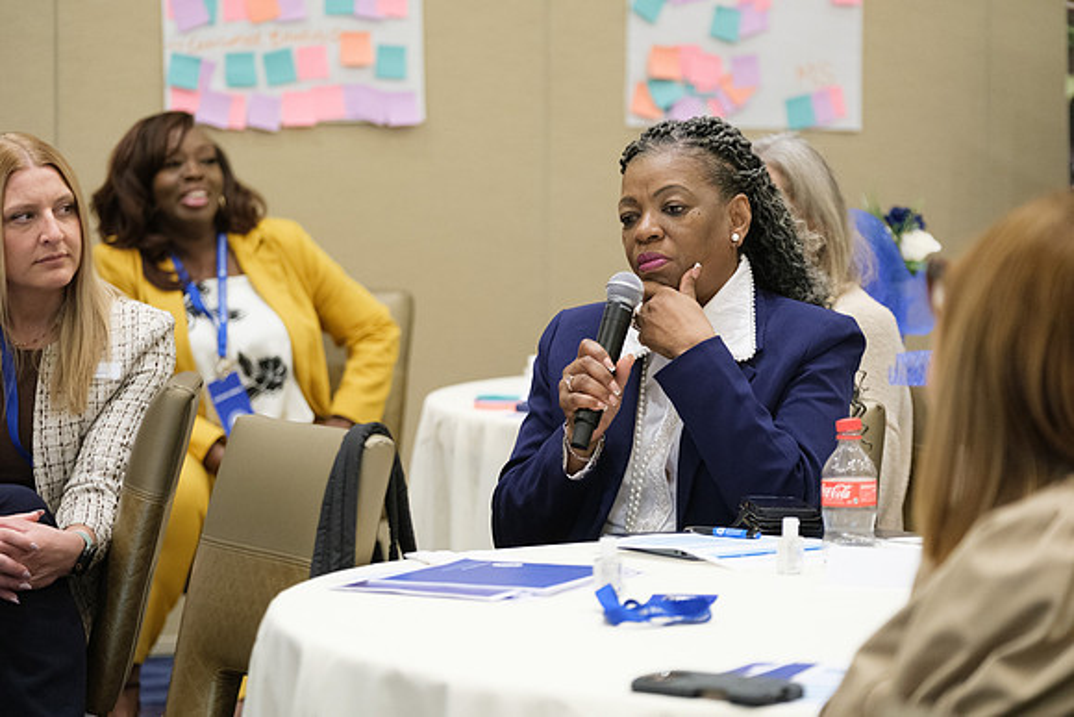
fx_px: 4058
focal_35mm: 136
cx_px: 537
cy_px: 358
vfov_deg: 10.1
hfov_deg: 15.1
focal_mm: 90.6
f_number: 2.8
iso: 3200
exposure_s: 1/160
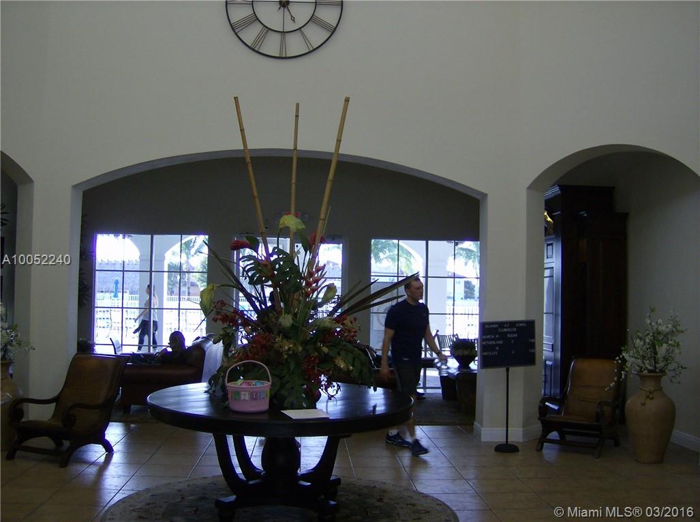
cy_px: 261
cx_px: 350
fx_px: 726
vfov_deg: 39.5
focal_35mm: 36
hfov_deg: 51.5
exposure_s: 1/69.4
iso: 100
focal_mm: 6
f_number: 2.8
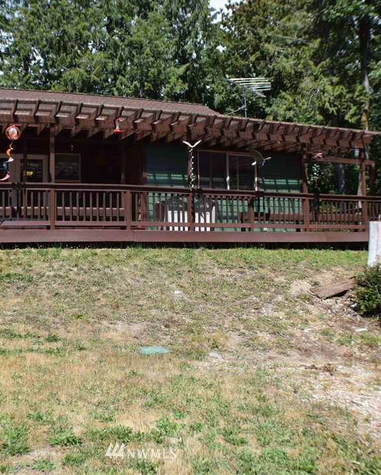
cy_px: 237
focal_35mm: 51
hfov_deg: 29.6
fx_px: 718
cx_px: 142
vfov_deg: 36.6
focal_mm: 24
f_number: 9
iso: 200
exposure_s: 1/400
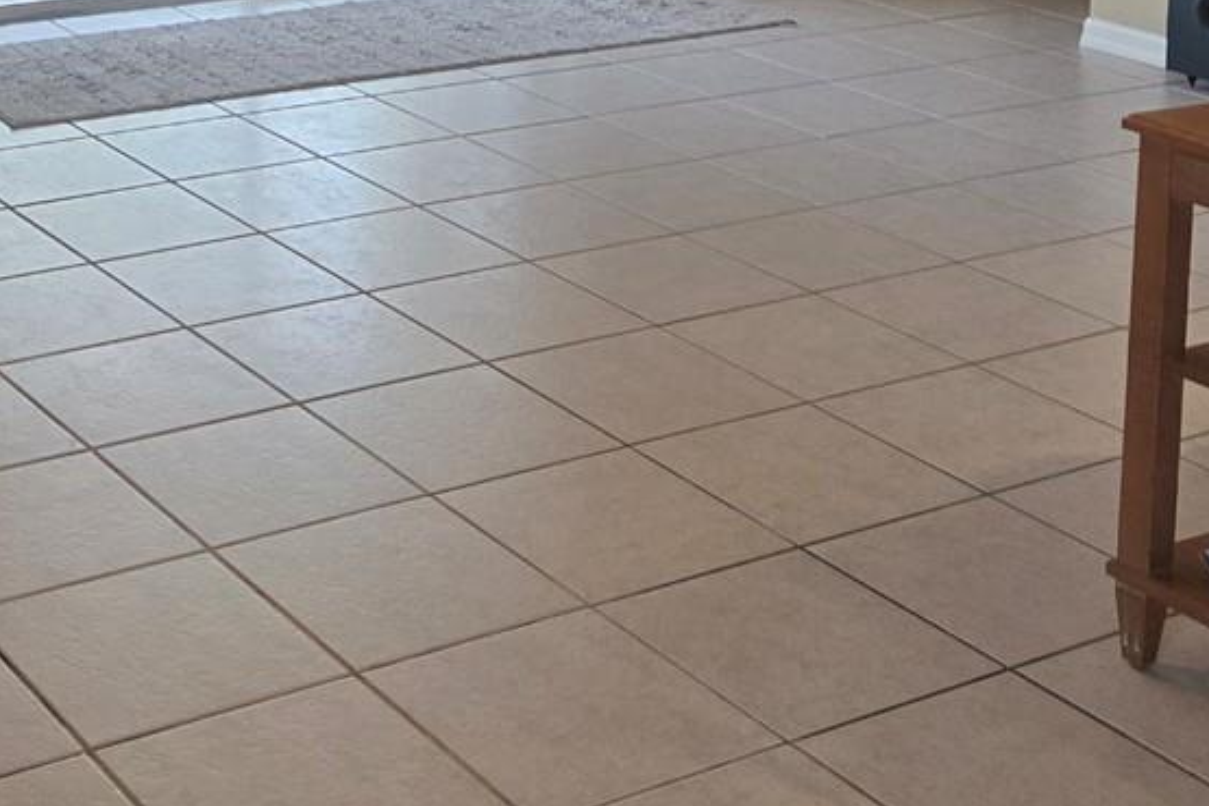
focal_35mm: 69
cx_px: 240
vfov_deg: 18.2
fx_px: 2317
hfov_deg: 28.6
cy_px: -290
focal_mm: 5.4
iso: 160
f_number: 1.8
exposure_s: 1/120
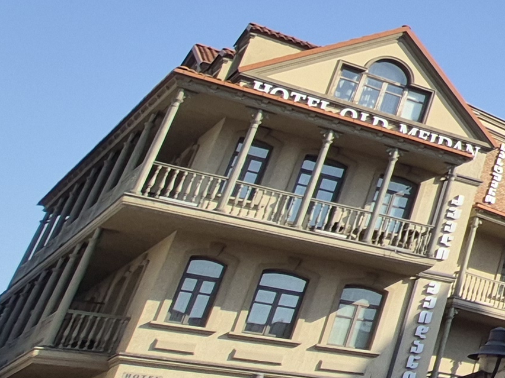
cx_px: 992
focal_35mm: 61
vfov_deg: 23.3
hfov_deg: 19.4
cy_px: 31
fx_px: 890
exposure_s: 1/1516
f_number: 2.2
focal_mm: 1.74
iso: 40
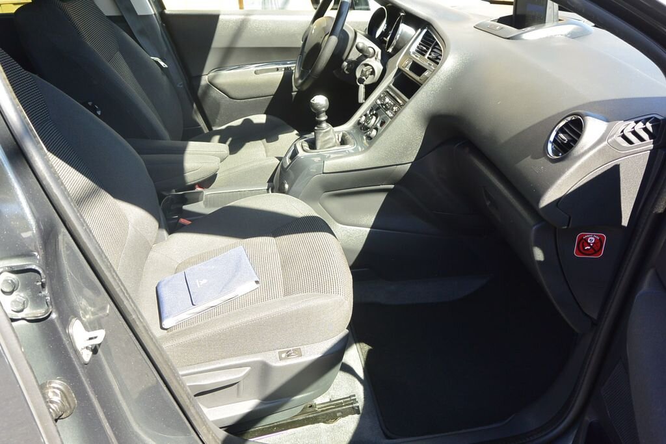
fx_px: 537
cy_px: 222
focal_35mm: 29
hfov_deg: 63.7
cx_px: 333
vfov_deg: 45.0
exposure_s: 1/200
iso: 160
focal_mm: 11
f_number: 4
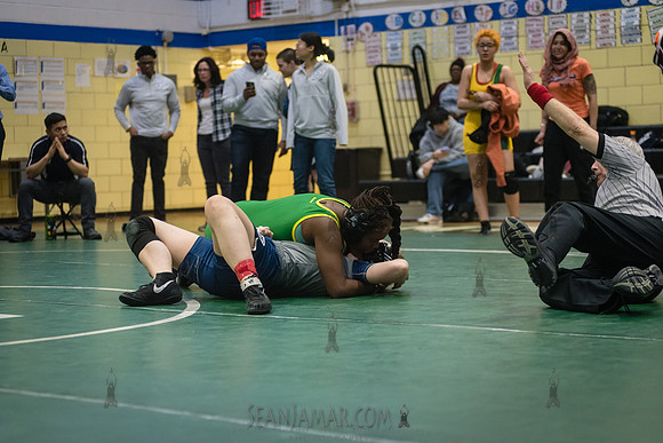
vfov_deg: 17.0
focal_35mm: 80
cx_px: 332
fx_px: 1476
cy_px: 222
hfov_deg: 25.3
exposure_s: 1/500
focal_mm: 80
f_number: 3.2
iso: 5000
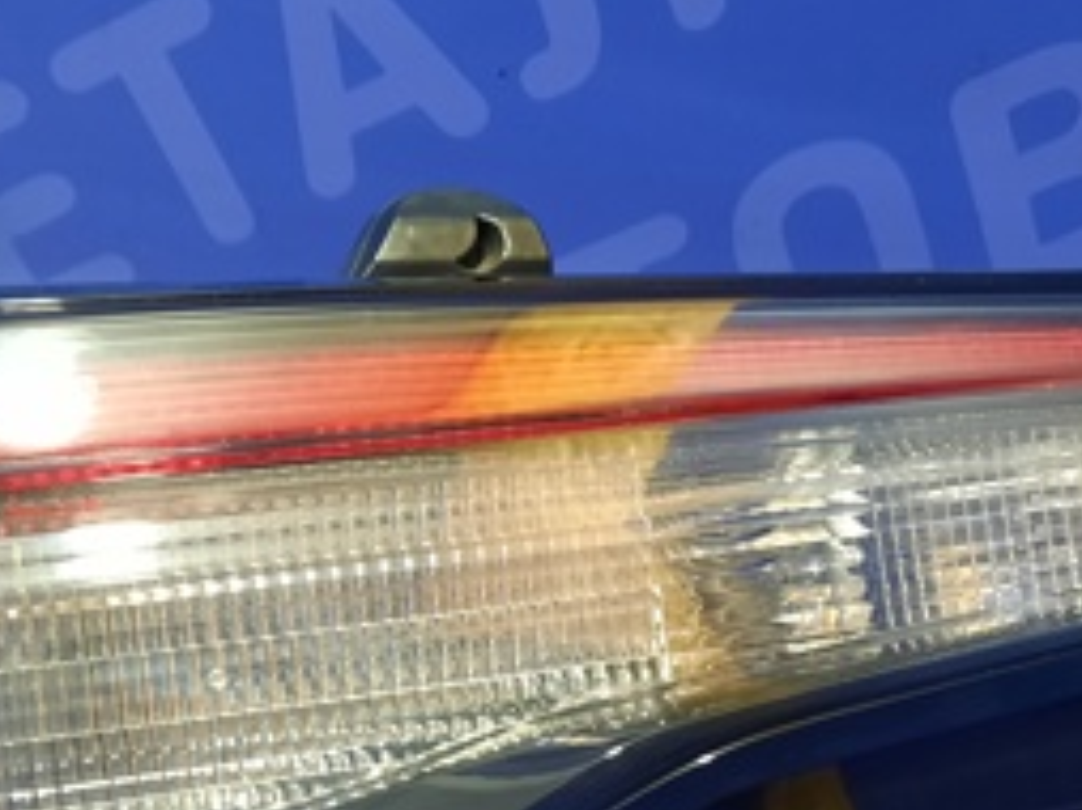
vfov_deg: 23.0
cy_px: 610
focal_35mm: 63
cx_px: 584
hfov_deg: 30.7
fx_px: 1967
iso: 320
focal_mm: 4.6
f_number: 2
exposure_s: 1/25
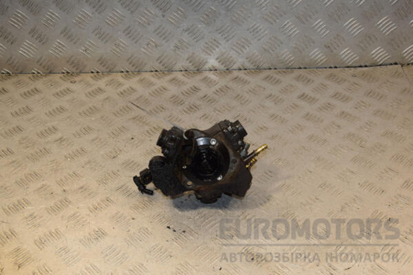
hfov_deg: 43.6
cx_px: 206
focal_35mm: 45
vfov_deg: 29.9
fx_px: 516
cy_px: 138
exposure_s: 1/200
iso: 800
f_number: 9
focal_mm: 30
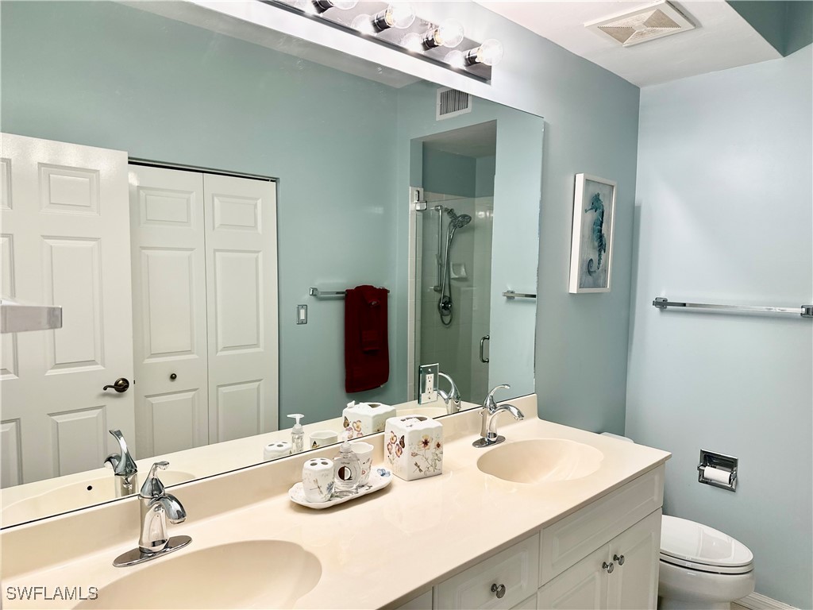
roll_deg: -1.4
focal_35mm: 24
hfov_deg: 71.6
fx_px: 564
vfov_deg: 56.8
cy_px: 305
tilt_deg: -5.4
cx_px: 406
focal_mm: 6.86
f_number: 1.78
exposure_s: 1/120
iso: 160
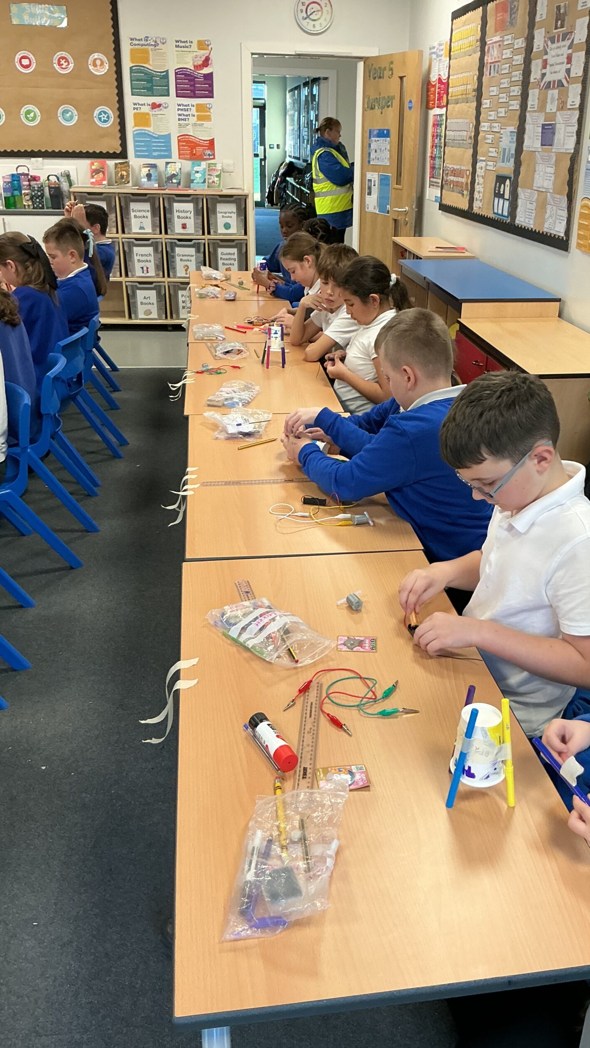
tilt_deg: -24.4
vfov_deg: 61.0
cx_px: 343
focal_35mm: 32
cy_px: 522
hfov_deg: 36.6
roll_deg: -1.4
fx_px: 890
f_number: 1.8
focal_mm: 3
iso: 100
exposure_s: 1/60
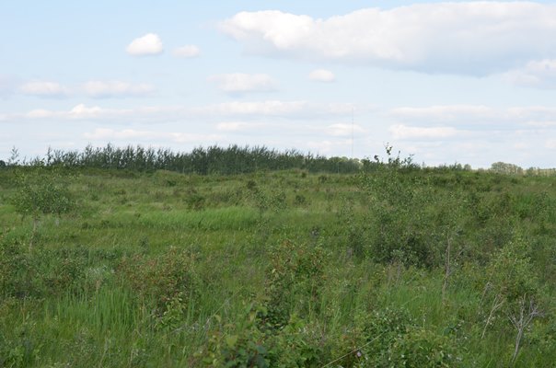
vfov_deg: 18.1
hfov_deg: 27.0
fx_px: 1156
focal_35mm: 75
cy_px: 184
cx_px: 278
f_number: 8
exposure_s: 1/250
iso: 180
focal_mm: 50
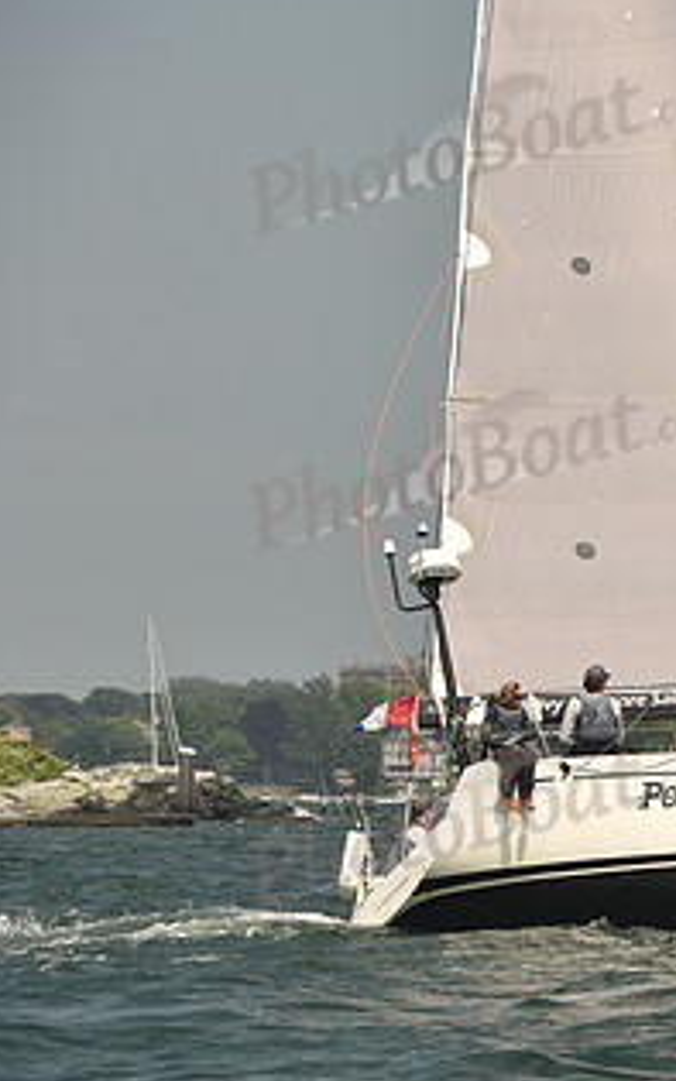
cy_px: 592
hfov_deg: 4.6
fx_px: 8309
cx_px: 913
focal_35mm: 282
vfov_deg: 7.4
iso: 250
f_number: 6.3
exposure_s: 1/640
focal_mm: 150
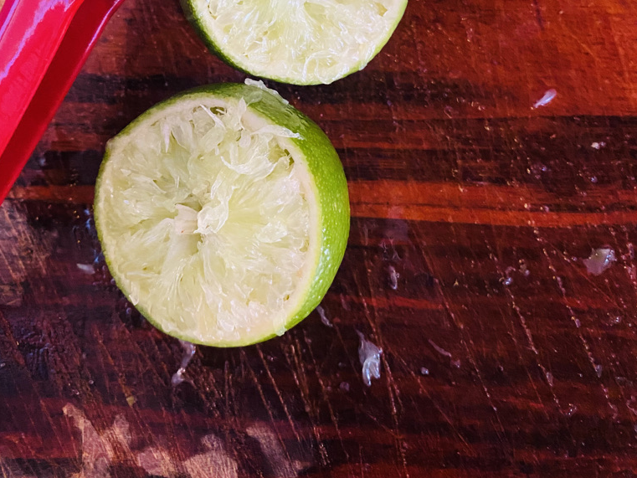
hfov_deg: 52.6
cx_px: 319
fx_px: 644
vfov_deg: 38.8
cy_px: 80
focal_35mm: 35
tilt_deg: -79.4
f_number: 1.8
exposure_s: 1/30
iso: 800
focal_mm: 4.25
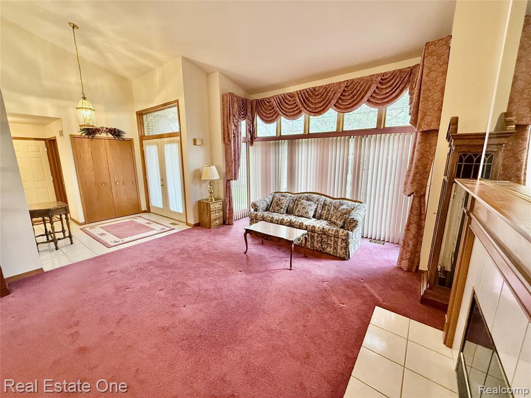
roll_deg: +0.2
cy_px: 199
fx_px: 215
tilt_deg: -10.9
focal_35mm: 14
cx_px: 266
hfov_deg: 102.1
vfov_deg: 85.7
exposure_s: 1/120
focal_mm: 2.22
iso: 250
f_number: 2.2
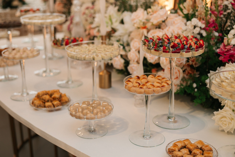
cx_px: 115
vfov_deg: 25.5
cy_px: 77
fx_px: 346
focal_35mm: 53
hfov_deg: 37.5
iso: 320
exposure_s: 1/160
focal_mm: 52
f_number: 2.2
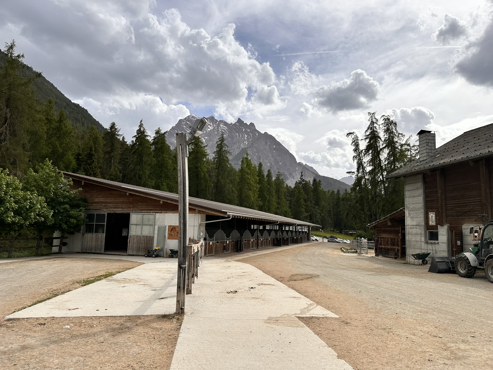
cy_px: 185
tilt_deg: +9.6
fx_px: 342
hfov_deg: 71.6
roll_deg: +0.7
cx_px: 246
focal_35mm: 24
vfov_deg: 56.8
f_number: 1.78
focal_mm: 6.86
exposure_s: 1/8929
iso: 80
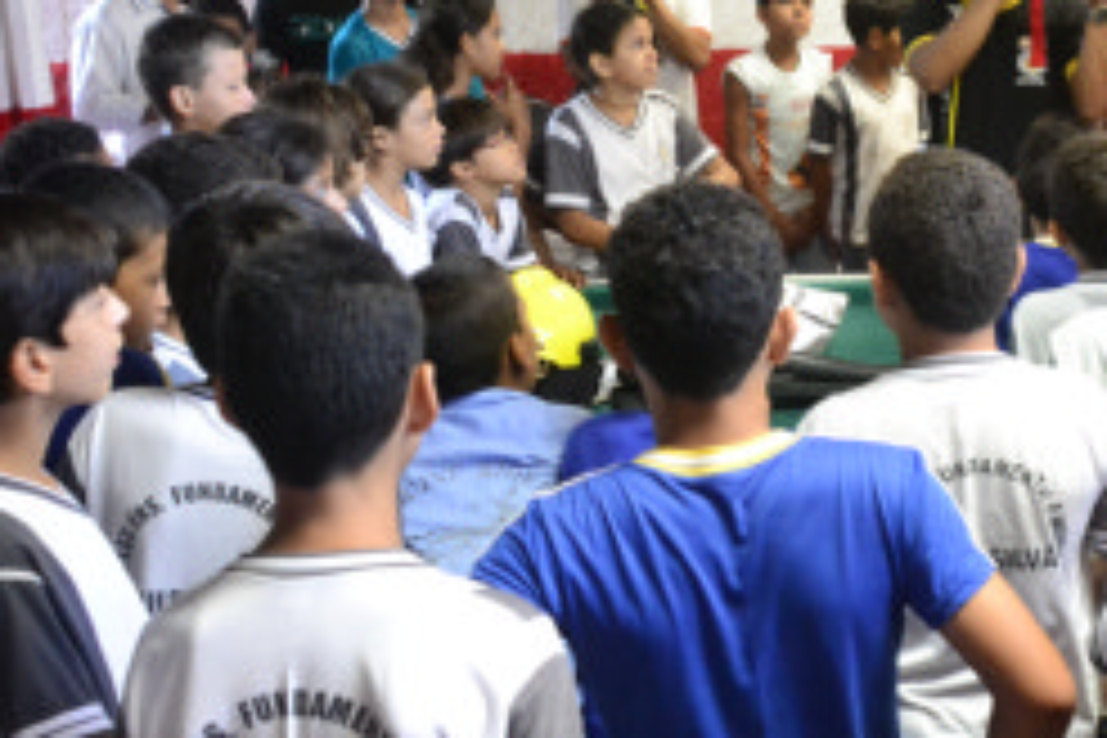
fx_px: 1876
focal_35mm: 61
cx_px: 972
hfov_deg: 31.5
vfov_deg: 22.2
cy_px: 259
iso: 3200
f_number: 4.5
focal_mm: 20
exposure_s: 1/50
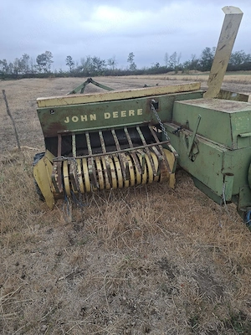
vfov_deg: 73.9
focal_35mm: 23
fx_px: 222
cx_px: 126
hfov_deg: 58.9
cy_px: 168
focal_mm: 5.54
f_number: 1.8
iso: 50
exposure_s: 1/667
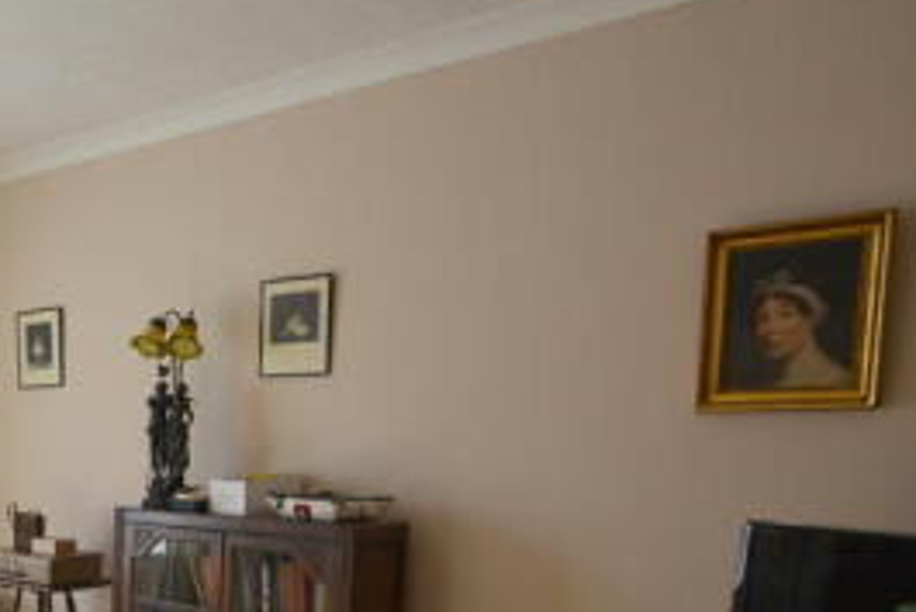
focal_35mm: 37
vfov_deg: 33.8
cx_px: 80
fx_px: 942
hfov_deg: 46.4
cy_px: 565
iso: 200
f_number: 6.3
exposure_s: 1/160
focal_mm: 10
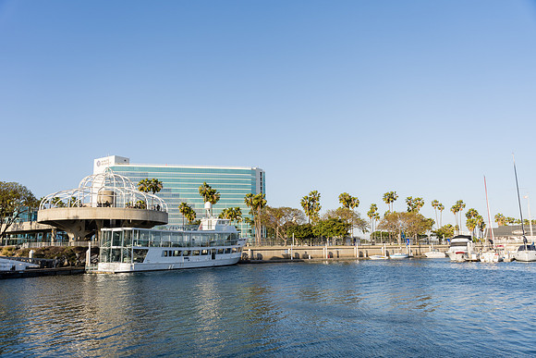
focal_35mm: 29
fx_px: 435
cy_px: 179
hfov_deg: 63.3
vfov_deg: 44.7
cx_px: 268
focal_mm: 29.2
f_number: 3.2
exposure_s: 1/1250
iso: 100
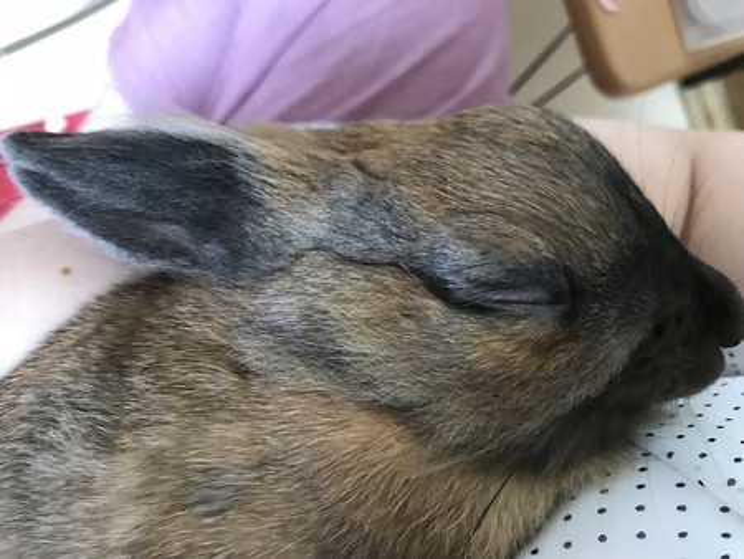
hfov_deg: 63.4
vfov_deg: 49.8
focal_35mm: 28
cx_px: 372
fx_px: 602
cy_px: 280
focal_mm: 3.99
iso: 50
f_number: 1.8
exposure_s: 1/15
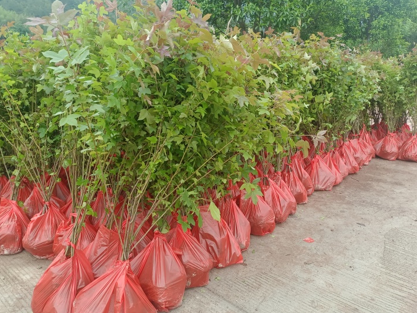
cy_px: 151
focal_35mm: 28
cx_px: 202
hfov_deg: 63.4
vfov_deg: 49.8
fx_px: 337
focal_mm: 4.71
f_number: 1.79
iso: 169
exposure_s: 1/100
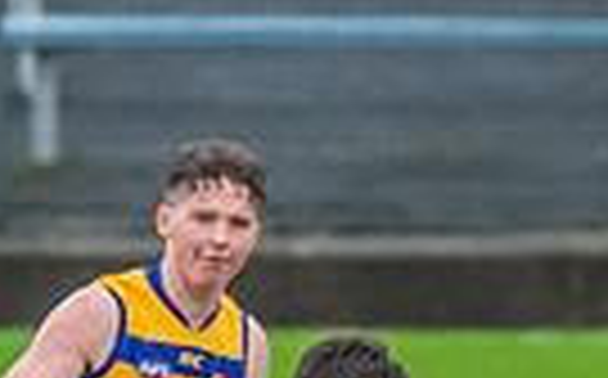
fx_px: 56268
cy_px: 704
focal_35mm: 3400
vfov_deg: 0.4
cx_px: 364
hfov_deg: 0.6
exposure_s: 1/1600
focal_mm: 600
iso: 4000
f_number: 6.3
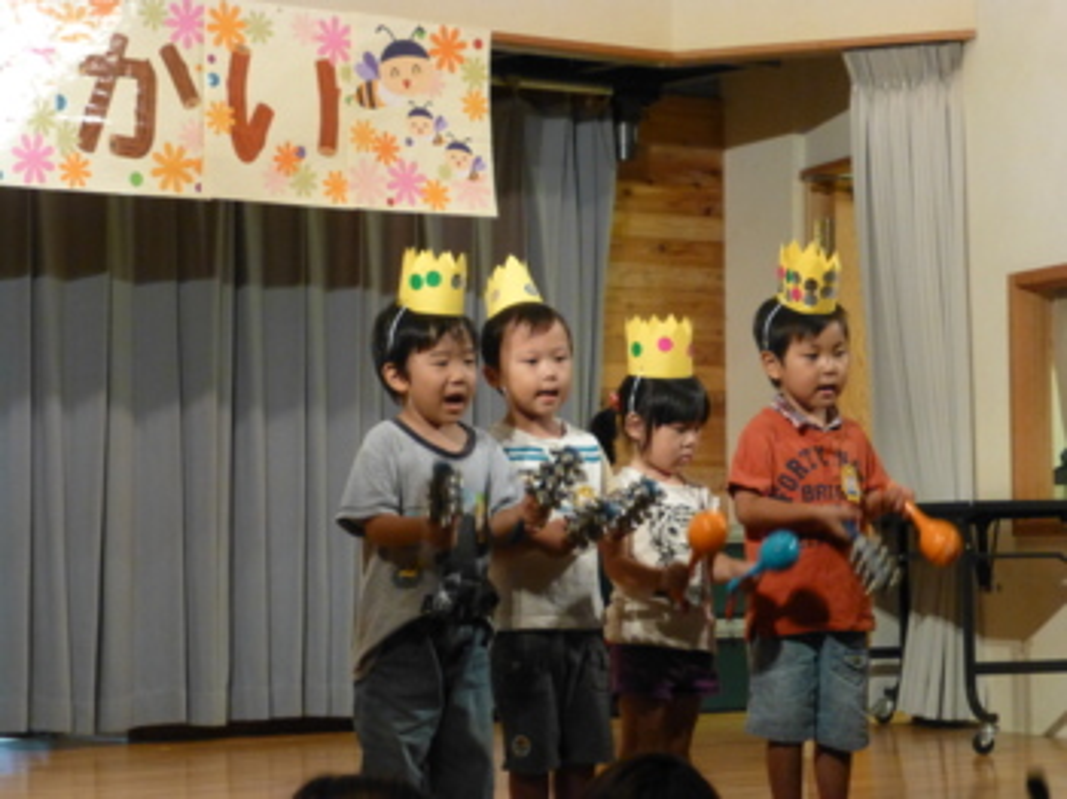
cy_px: 400
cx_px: 534
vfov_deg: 14.5
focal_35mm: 102
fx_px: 3142
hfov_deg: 19.3
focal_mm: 18.2
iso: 800
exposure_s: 1/50
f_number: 5.3
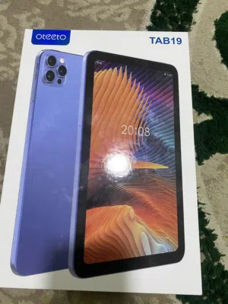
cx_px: 114
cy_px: 152
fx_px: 228
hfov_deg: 53.1
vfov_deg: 67.3
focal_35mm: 26
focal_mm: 4.25
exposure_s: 1/50
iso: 320
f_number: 1.8
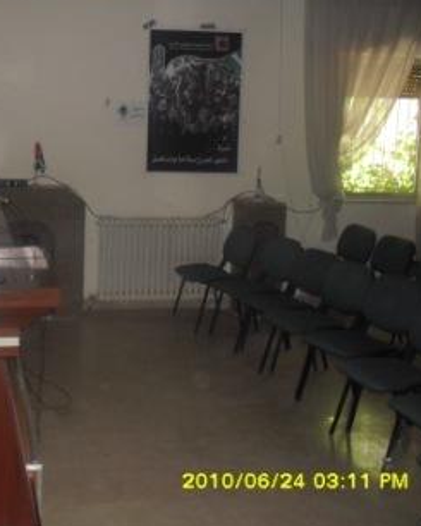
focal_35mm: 50
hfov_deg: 29.3
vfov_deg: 37.3
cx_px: 58
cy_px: 248
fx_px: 778
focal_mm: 6.3
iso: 200
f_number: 3.2
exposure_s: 1/45
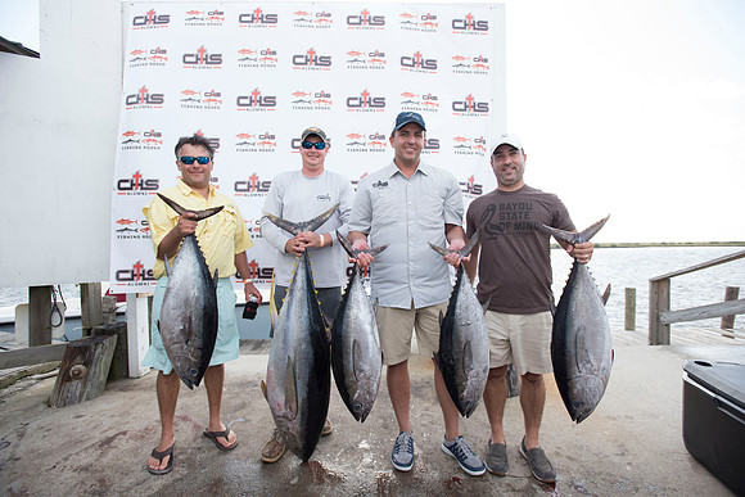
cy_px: 248
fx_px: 352
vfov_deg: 70.5
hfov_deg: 93.3
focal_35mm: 17
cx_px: 372
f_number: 4.5
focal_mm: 17
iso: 250
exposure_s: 1/400
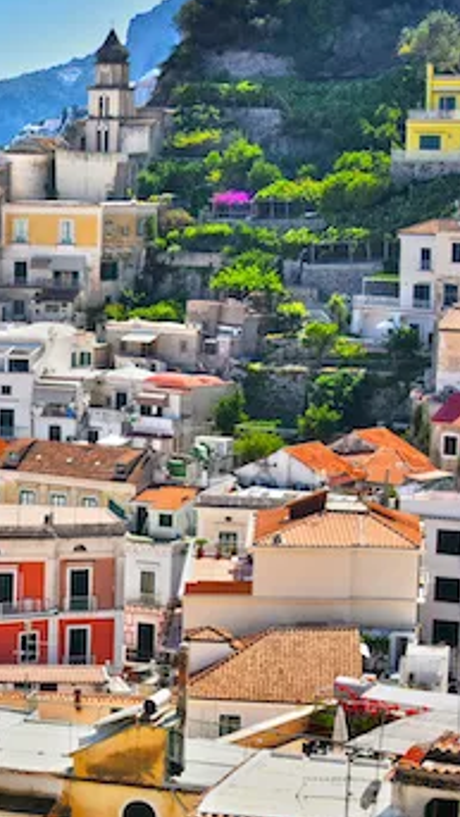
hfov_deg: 10.7
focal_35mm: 110
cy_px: 411
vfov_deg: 19.5
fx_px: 2385
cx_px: -184
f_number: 7.1
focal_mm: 48
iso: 200
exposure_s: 1/200
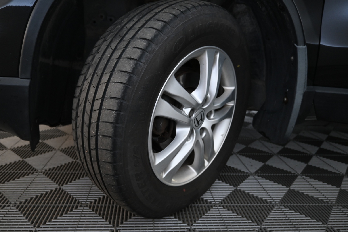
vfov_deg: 48.7
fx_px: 256
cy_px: 112
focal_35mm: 27
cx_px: 170
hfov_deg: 68.3
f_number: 3.5
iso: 720
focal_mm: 17
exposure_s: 1/25
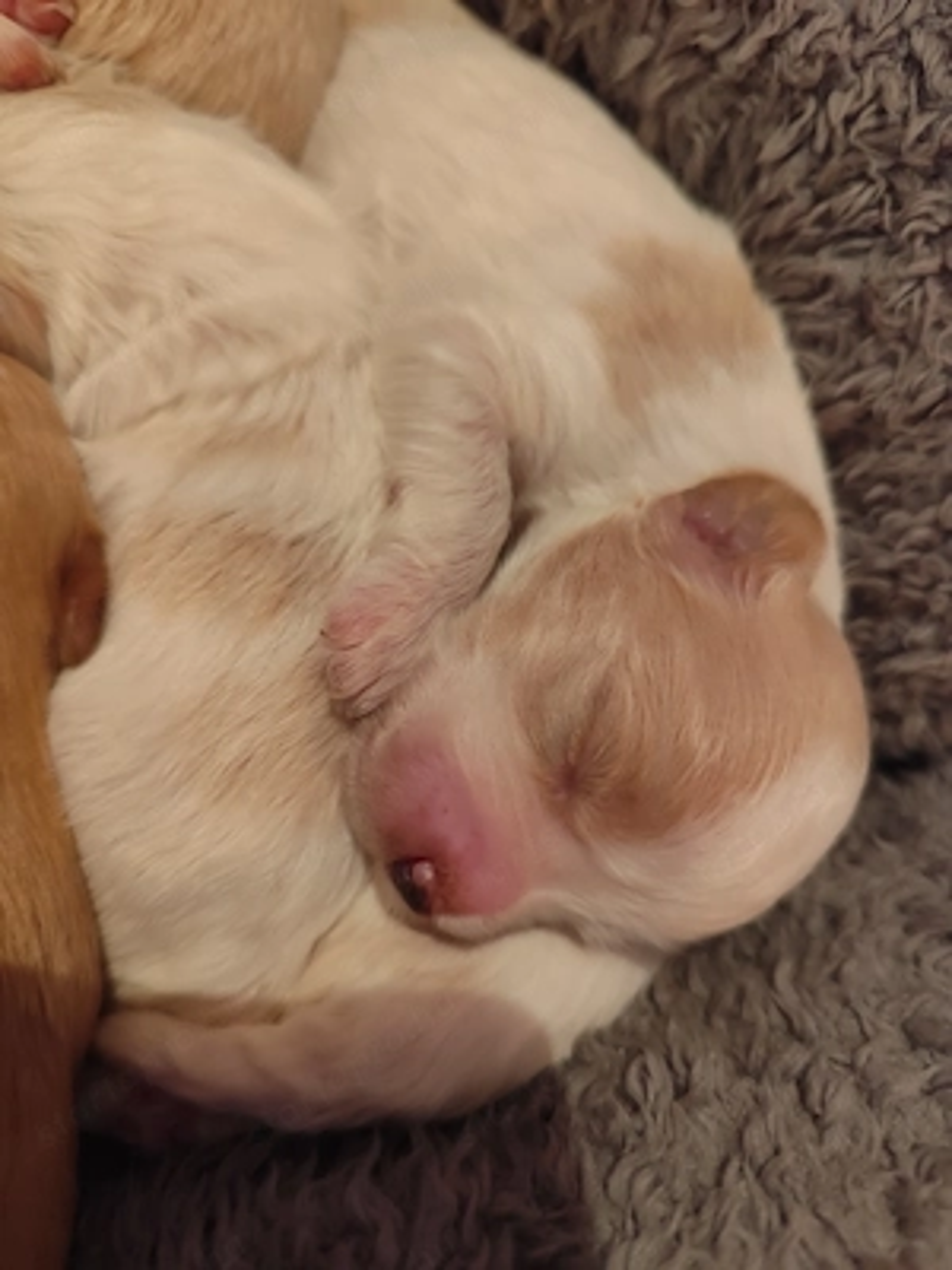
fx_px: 843
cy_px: 635
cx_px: 476
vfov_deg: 73.9
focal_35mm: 23
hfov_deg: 58.9
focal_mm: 6.14
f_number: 1.65
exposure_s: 1/25
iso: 1250
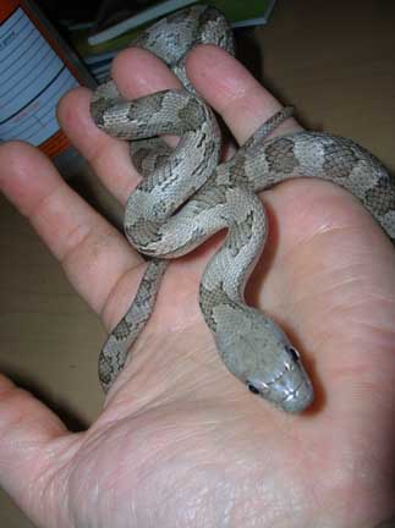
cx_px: 198
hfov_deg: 41.7
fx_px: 518
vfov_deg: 54.0
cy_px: 264
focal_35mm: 34
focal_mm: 5.7
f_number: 4.9
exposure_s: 1/60.1
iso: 50
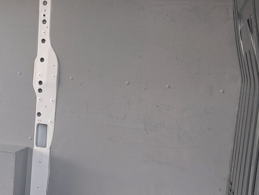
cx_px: 53
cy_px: 125
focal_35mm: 54
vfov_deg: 26.9
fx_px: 404
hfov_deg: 34.5
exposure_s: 1/3200
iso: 80
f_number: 1.8
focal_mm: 6.86
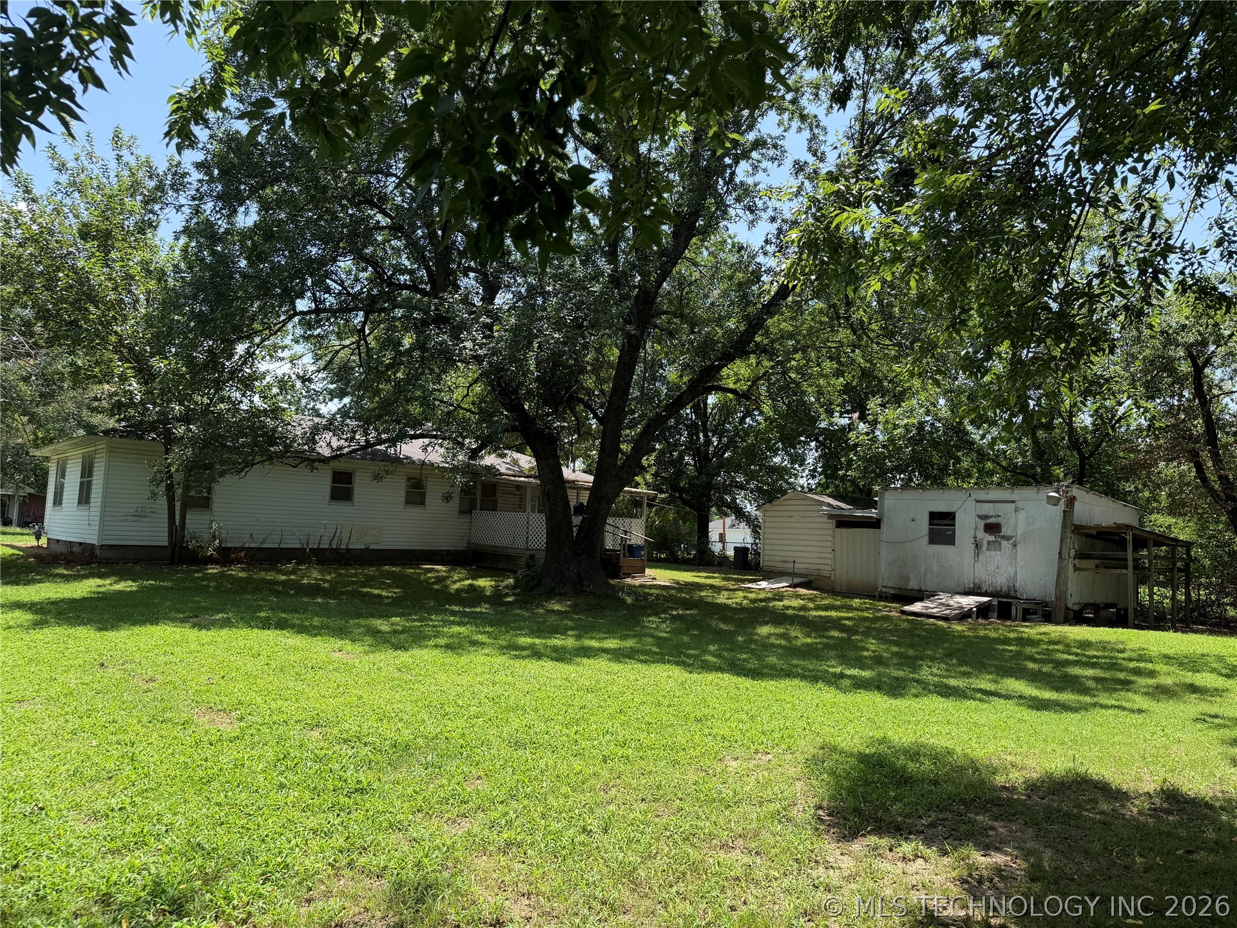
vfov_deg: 56.8
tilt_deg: +6.0
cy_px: 464
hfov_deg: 71.6
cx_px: 618
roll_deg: -2.3
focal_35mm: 24
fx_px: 858
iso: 80
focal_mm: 6.76
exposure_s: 1/1464
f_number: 1.78
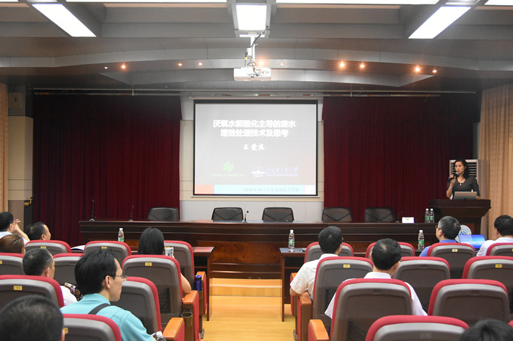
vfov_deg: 36.9
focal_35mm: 36
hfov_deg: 53.1
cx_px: 256
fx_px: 513
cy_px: 170
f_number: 4.5
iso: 4000
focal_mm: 24
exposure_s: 1/100
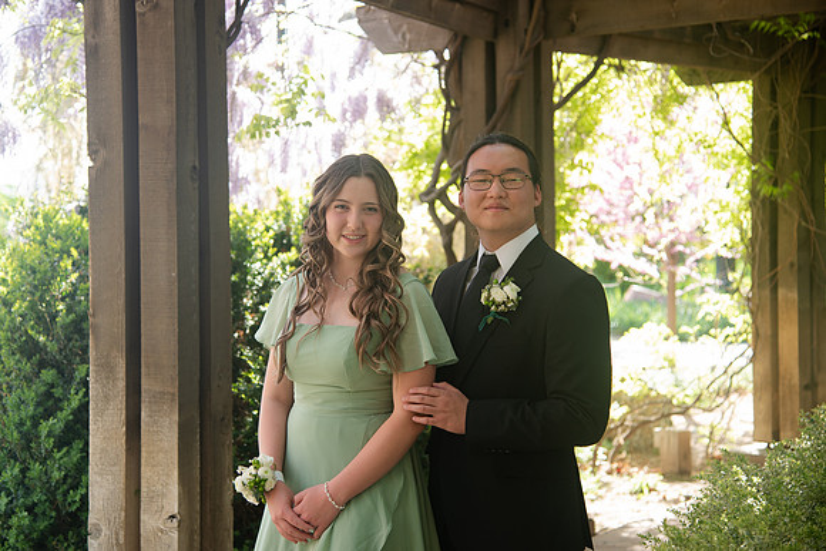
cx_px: 384
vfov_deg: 21.9
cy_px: 256
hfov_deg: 32.3
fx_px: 1423
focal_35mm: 62
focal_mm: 58
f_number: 4
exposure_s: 1/125
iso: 250
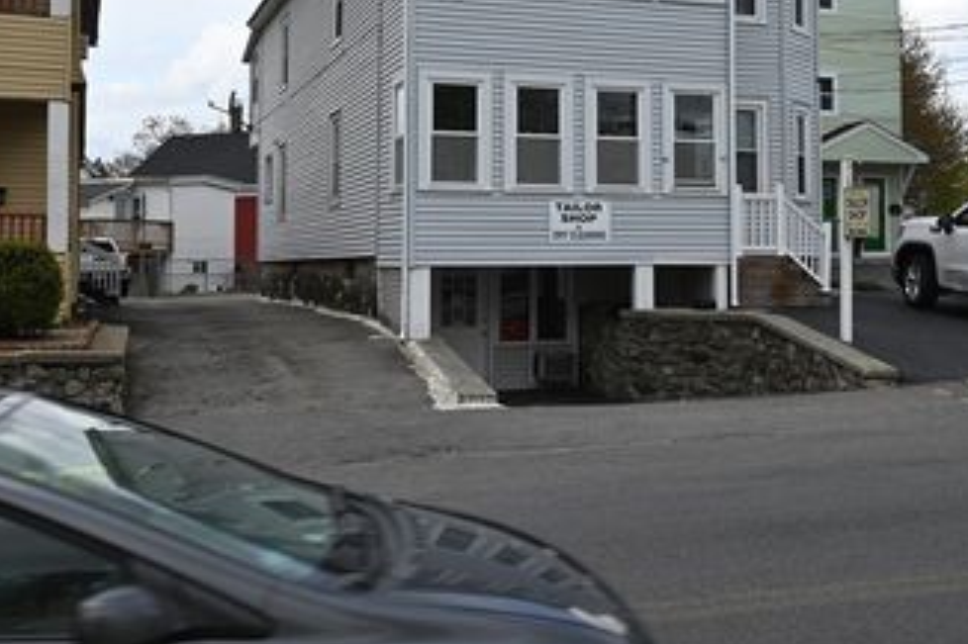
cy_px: 197
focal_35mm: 46
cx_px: 564
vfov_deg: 28.9
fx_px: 1236
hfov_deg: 42.6
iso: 100
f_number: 7.1
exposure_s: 1/320
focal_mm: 30
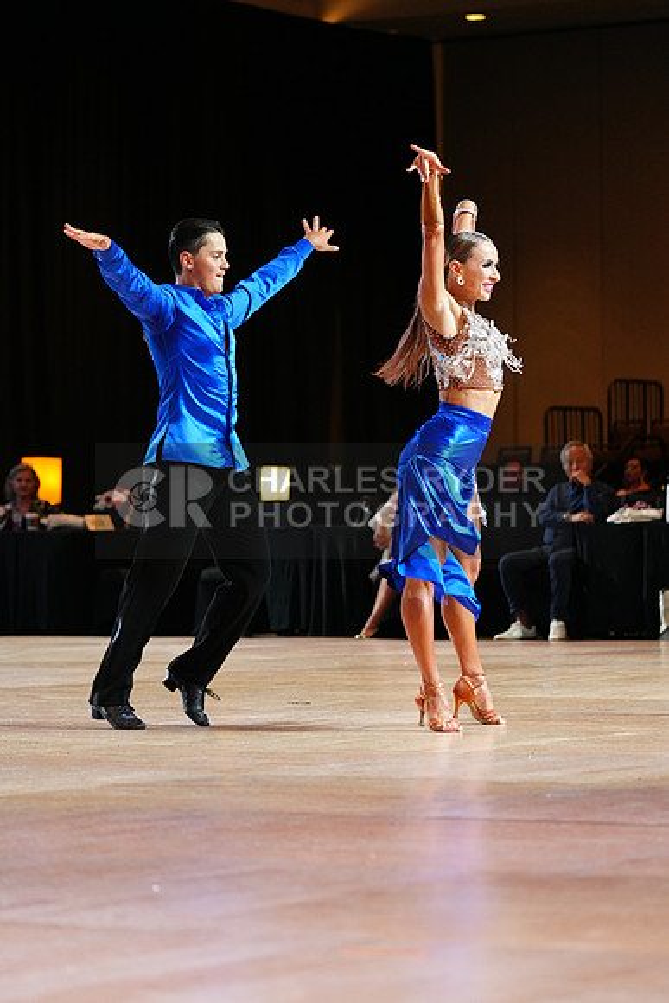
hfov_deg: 9.9
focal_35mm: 138
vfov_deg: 14.9
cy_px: 502
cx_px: 334
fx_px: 3844
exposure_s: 1/250
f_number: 4
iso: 2500
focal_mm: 138
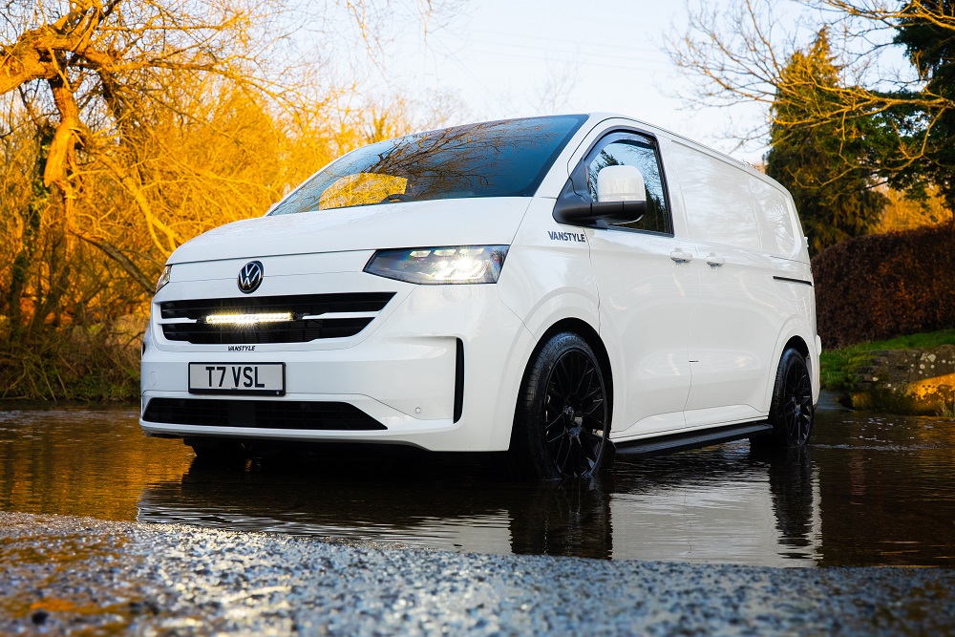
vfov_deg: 34.2
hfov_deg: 49.5
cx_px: 478
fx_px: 1035
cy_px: 318
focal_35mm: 39
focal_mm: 39
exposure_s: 1/80
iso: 500
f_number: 10
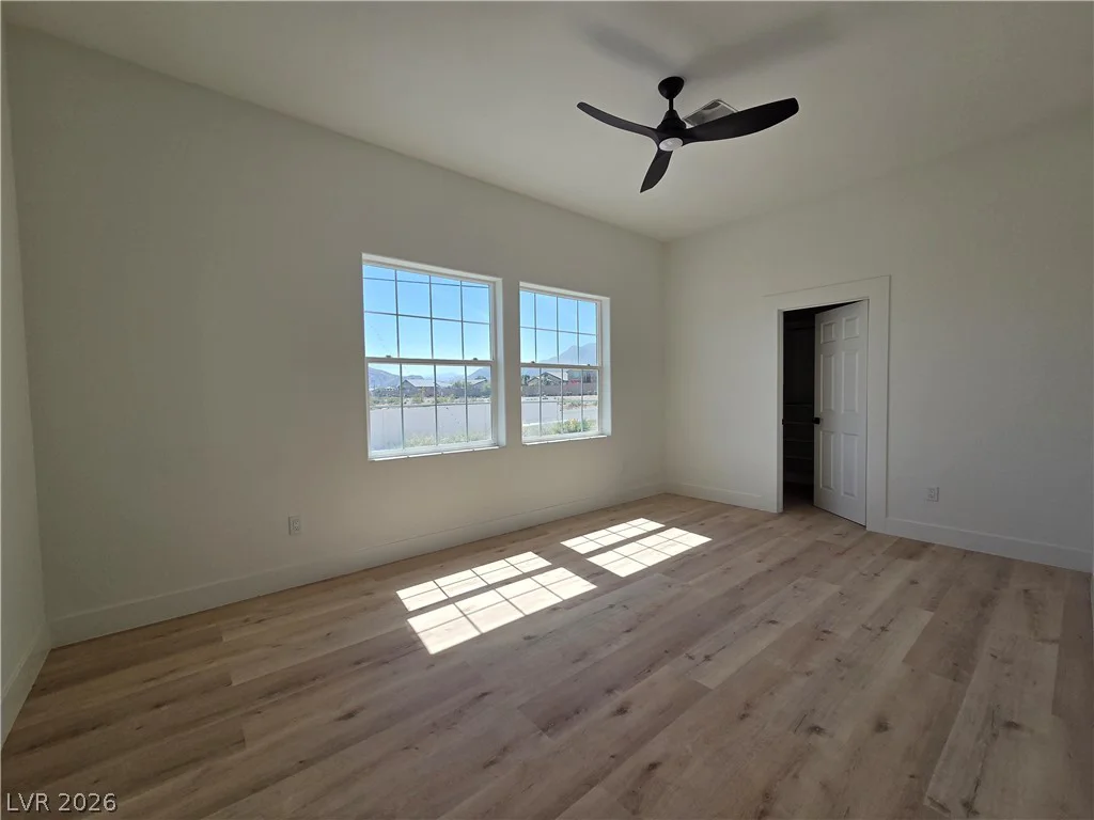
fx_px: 411
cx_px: 547
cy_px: 410
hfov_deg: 106.2
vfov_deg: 89.9
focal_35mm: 13
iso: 50
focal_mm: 2.2
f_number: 2.2
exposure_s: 1/1076
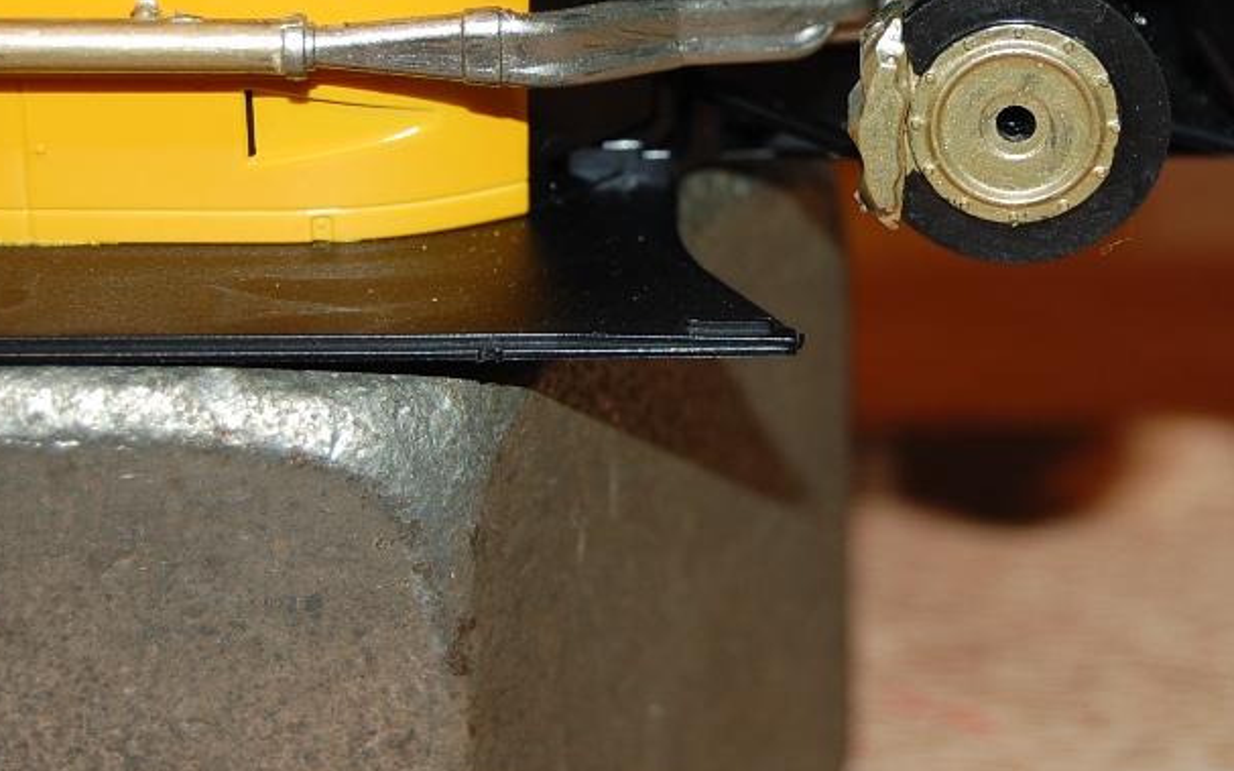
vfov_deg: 8.4
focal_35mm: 156
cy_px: 118
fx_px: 5243
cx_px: 955
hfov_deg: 13.4
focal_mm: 55
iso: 200
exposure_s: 1/125
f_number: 5.6
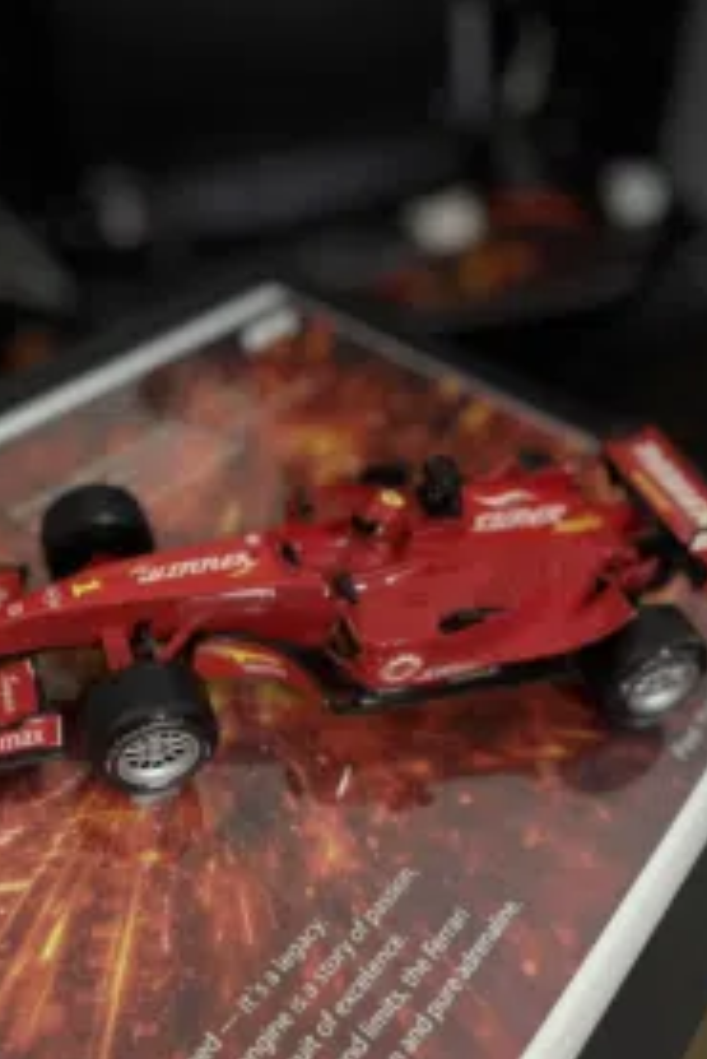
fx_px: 1059
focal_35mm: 36
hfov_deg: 36.3
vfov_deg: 53.1
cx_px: 206
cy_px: 547
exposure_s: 1/50
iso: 160
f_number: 1.78
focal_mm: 6.76
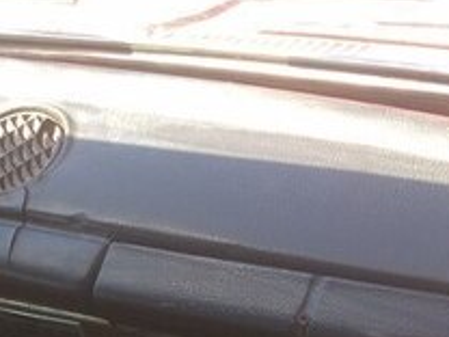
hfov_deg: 20.7
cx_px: 19
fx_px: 1193
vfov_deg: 15.1
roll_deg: +9.5
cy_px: 470
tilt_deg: -32.9
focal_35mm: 92
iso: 32
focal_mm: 4.15
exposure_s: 1/130
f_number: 2.2
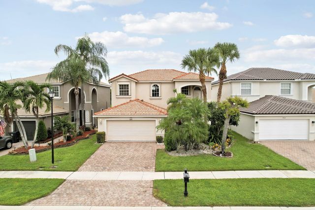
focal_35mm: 22
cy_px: 105
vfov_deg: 57.3
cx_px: 158
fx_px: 193
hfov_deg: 78.6
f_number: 2.8
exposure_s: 1/30
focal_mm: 8.38
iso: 100
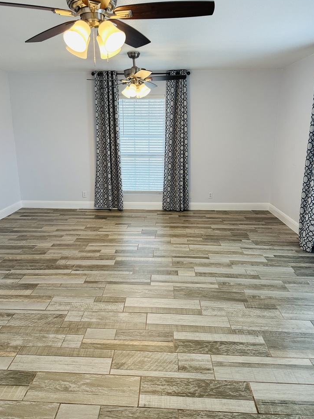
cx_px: 147
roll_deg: +0.1
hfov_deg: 51.3
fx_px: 327
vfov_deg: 65.3
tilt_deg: -14.1
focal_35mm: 27
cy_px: 216
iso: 125
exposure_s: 1/120
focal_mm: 6.86
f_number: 1.78
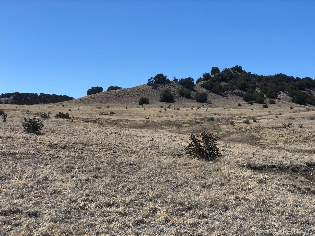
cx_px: 158
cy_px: 118
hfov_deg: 33.8
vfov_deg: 25.7
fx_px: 519
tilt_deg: -3.1
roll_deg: -3.1
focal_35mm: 57
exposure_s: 1/1000
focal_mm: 6.6
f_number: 2.8
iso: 20
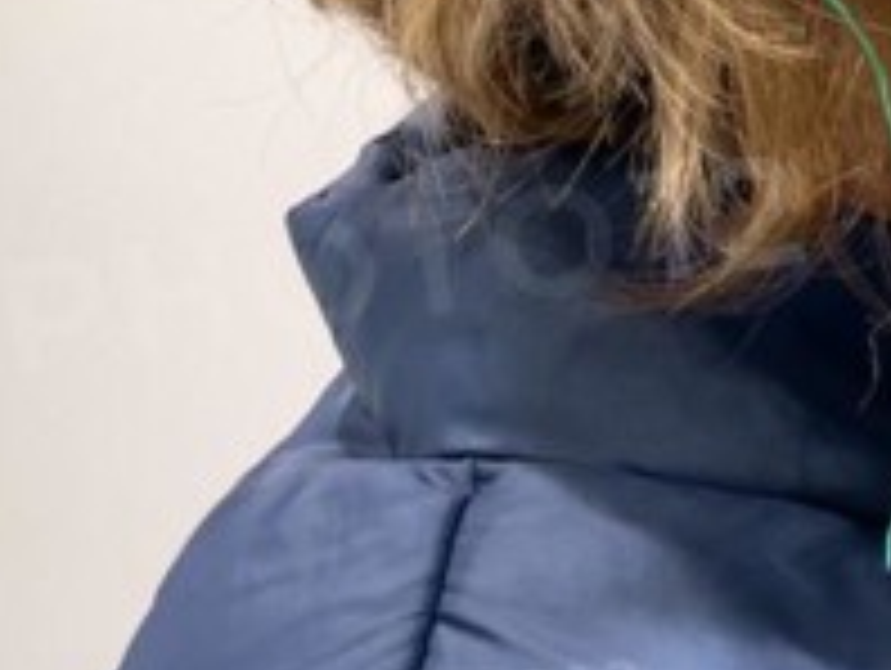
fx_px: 2706
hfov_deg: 16.4
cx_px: 1490
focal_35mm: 105
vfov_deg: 13.1
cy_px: -445
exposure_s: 1/100
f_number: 1.6
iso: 80
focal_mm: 4.2
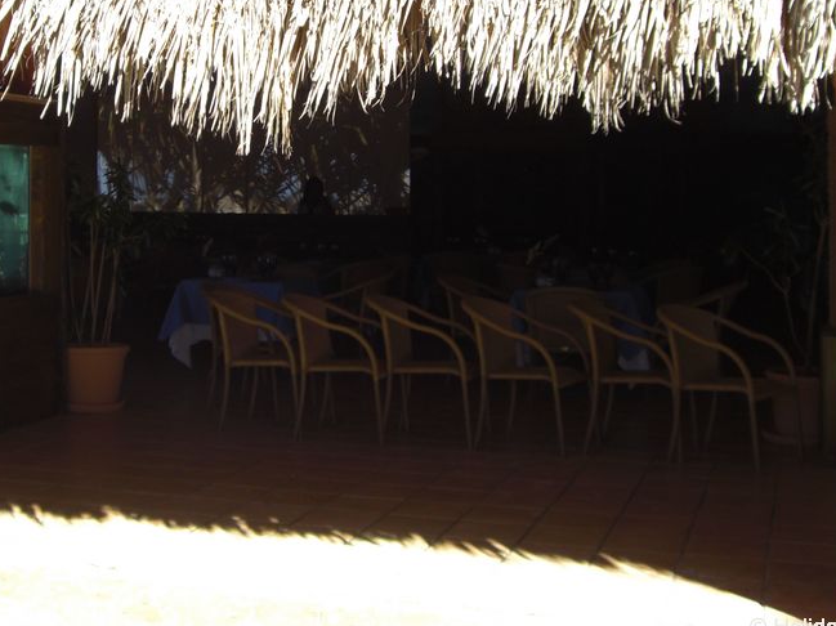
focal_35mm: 60
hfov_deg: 31.9
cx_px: 277
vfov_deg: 24.1
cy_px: 153
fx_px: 1448
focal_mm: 6.2
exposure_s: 1/320
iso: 64
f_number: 2.7
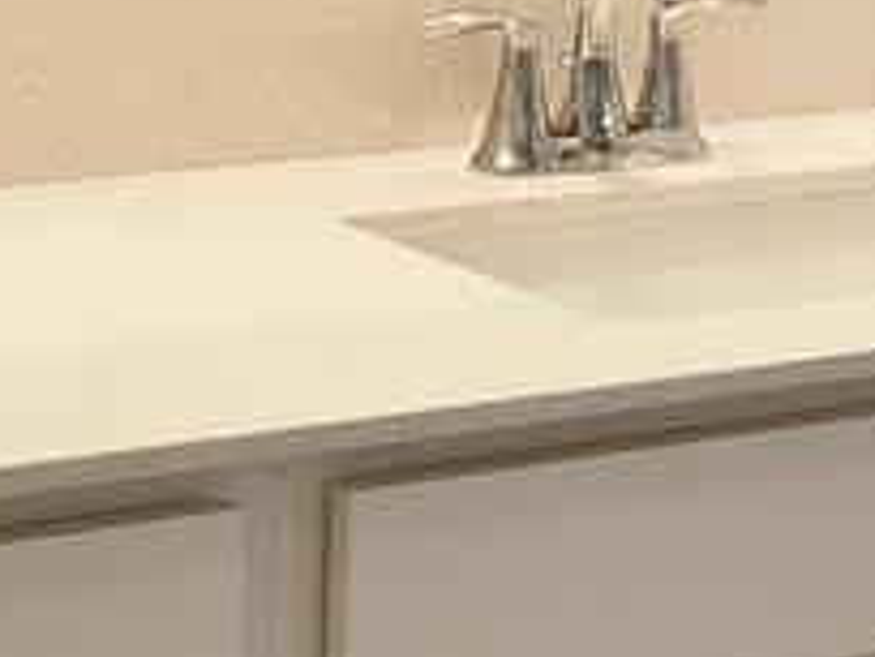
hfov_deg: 10.5
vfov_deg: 8.2
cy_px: 103
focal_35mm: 180
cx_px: 1385
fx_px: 4550
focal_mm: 5.4
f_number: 1.8
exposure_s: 1/120
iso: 125
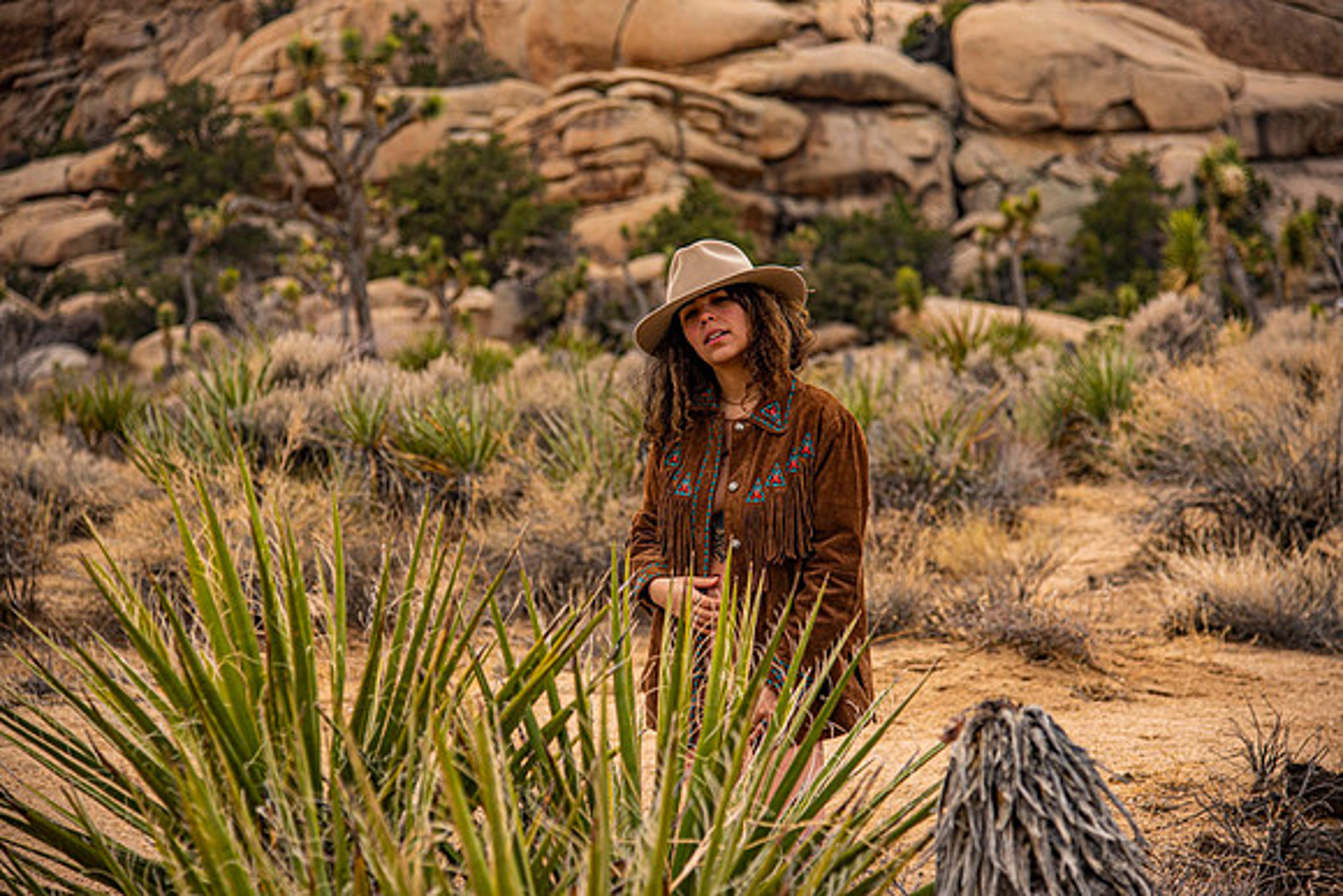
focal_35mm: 82
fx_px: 3060
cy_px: 448
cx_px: 672
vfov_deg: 16.7
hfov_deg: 24.8
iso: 100
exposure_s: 1/1600
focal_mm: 82
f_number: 4
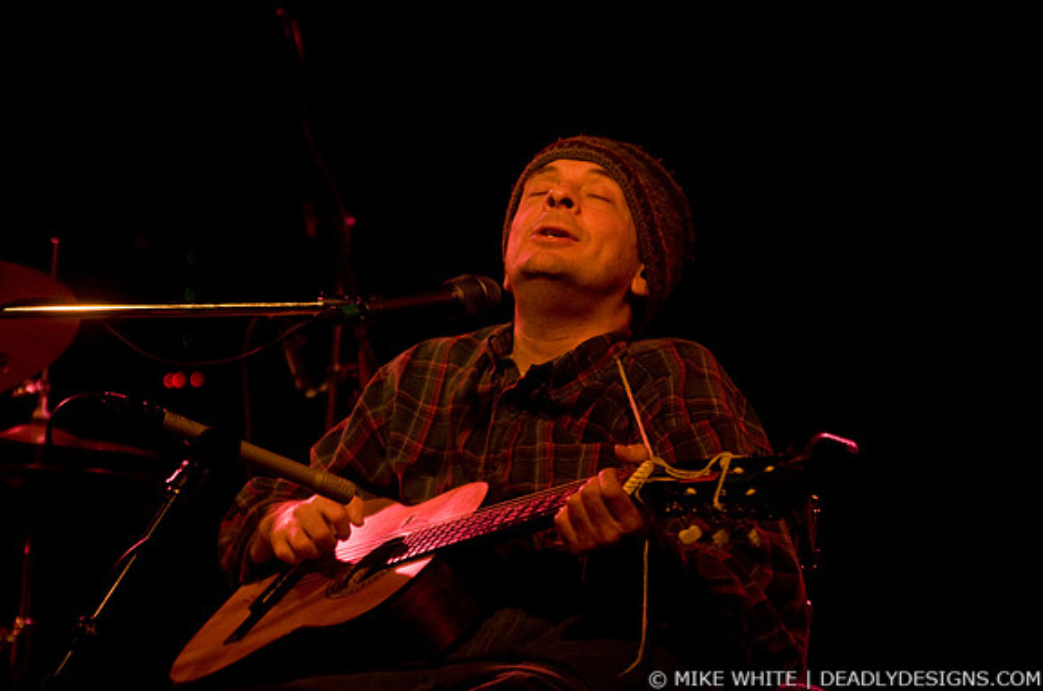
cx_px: 524
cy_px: 346
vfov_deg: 12.9
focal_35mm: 106
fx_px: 3065
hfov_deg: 19.3
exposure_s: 1/80
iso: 800
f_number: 2.8
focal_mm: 70
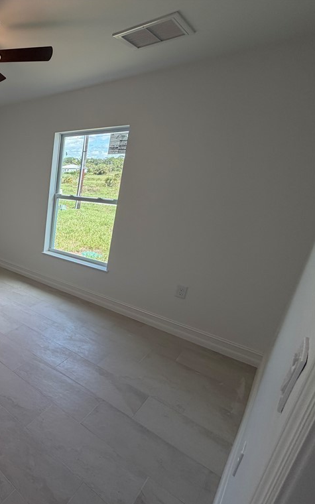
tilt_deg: -18.0
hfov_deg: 46.2
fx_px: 275
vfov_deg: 85.1
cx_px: -23
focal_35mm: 20
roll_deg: -1.2
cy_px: 253
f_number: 2.2
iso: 100
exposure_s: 1/120
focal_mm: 2.22
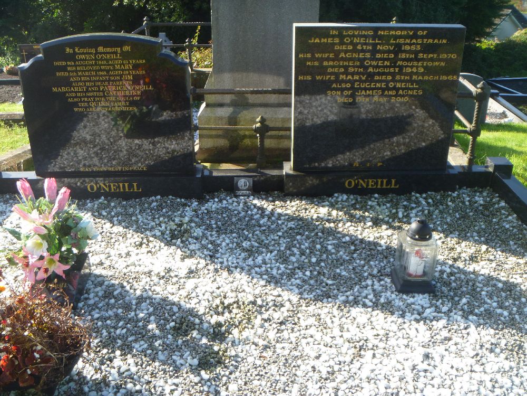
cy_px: 198
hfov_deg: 52.6
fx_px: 533
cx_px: 264
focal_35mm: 35
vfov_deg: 40.7
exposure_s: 1/160
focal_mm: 6.3
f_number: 3.5
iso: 80
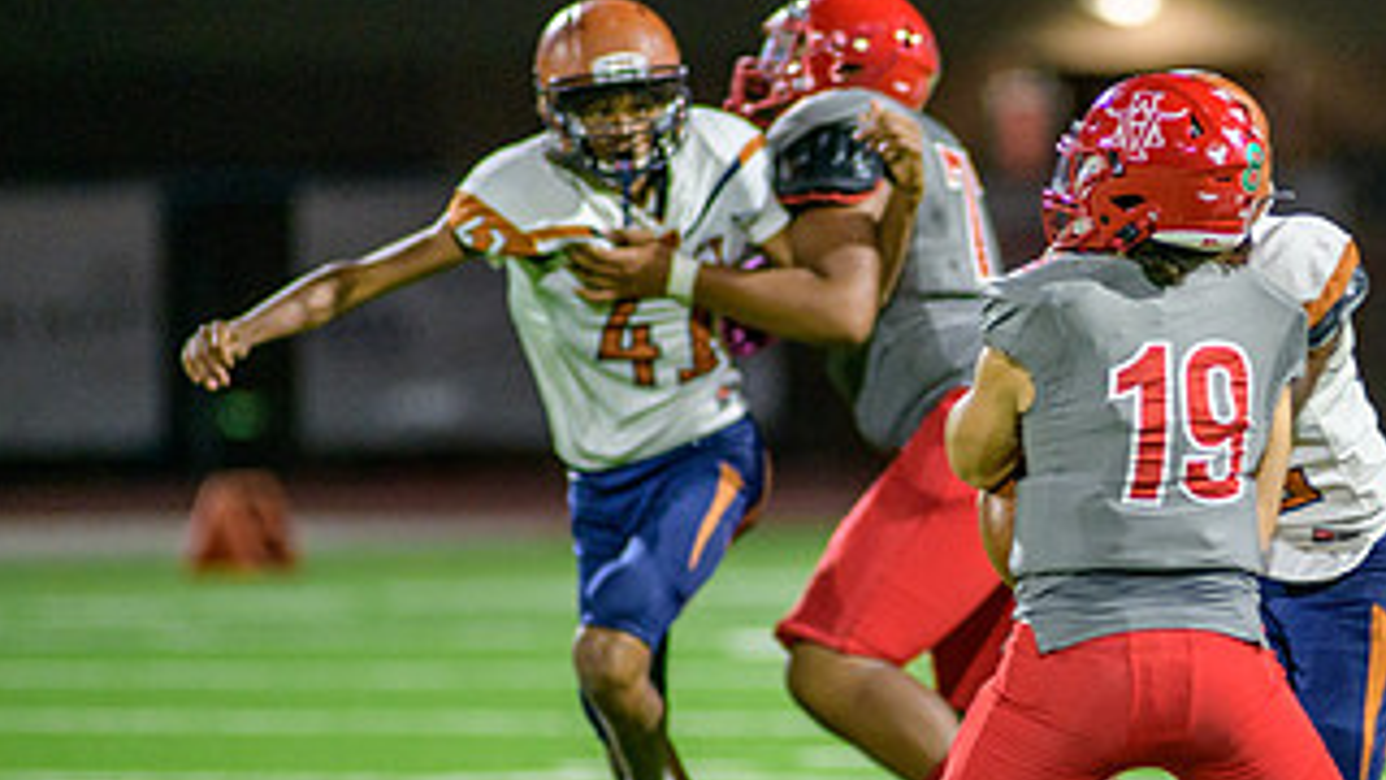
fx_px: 20948
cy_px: 488
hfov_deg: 3.8
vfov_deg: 2.1
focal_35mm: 570
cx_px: 1169
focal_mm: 300
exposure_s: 1/500
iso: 2000
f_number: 2.8
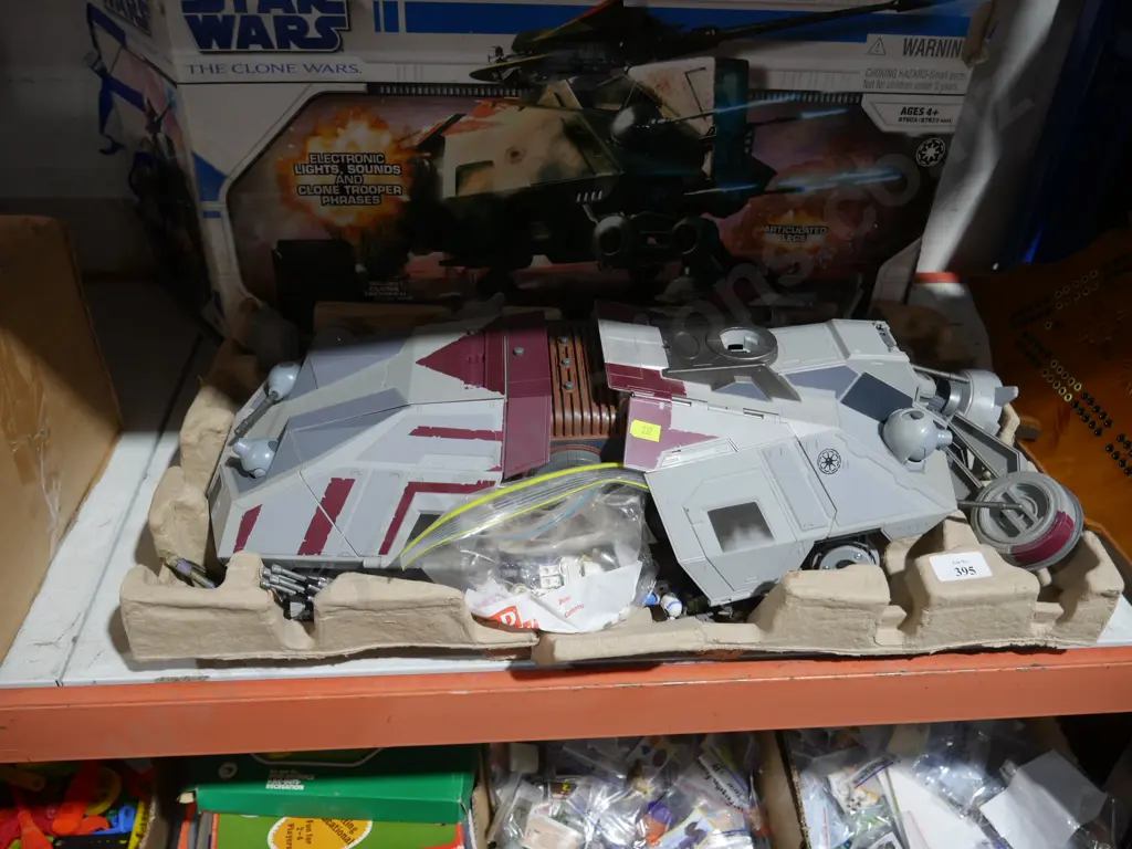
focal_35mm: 28
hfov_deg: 63.4
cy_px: 424
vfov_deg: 49.7
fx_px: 916
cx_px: 566
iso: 400
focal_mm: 14
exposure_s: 1/60
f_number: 3.5
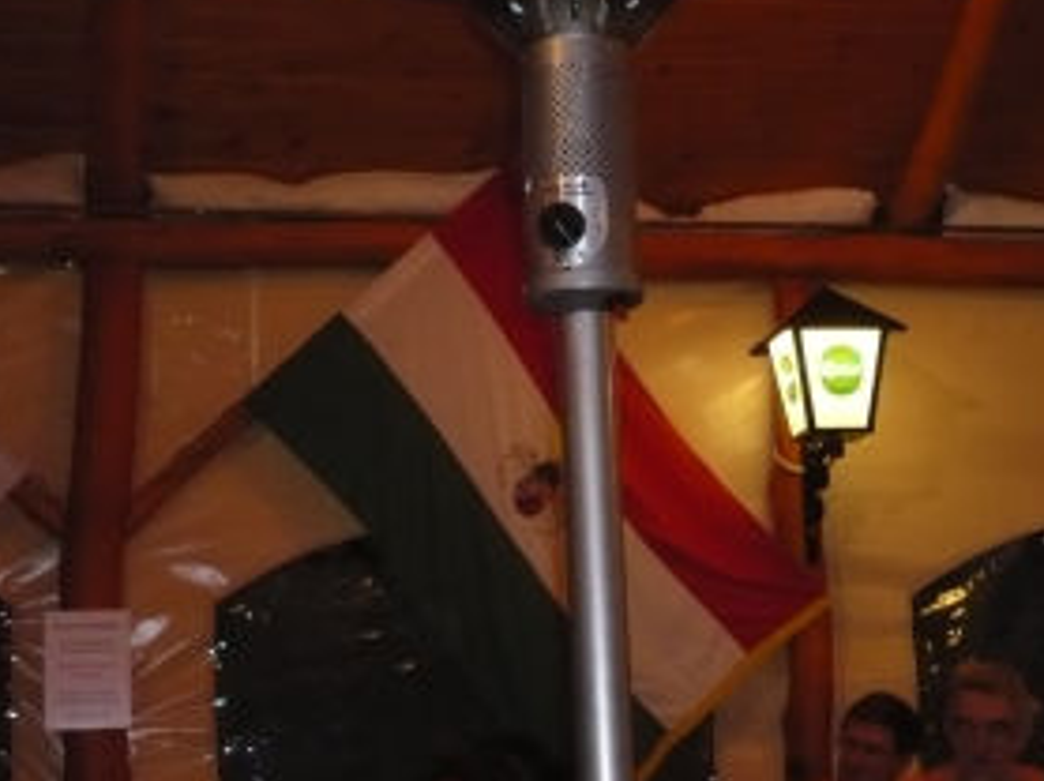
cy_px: 375
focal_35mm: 71
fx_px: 2139
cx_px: 708
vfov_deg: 20.7
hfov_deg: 27.2
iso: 320
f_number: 2.8
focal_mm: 5.8
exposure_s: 1/30
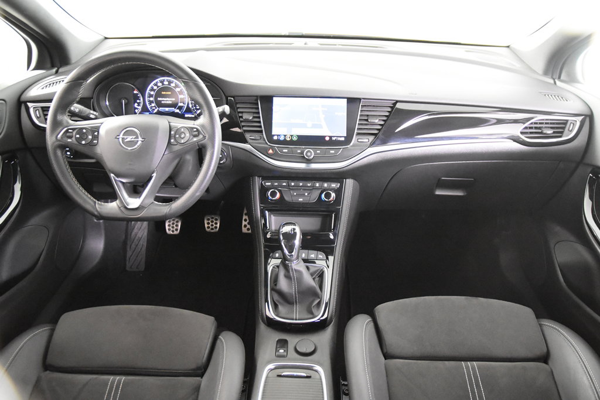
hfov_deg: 61.9
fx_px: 500
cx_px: 300
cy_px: 200
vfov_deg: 43.6
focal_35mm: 30
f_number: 2.8
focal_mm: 20
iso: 9000
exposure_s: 1/30
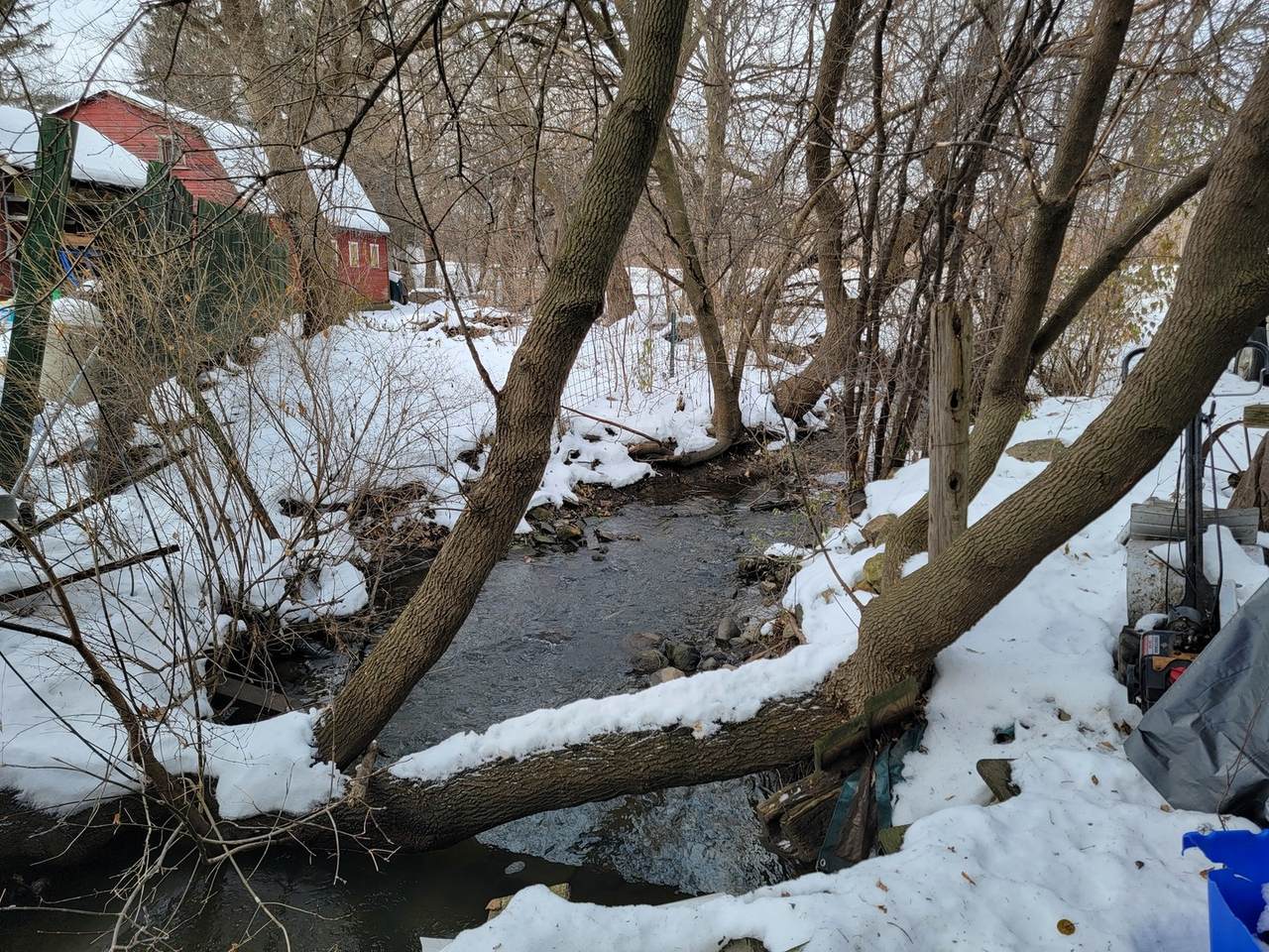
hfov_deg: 71.6
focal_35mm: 24
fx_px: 880
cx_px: 634
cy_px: 476
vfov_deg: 56.8
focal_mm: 6.7
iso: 16
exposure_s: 1/239
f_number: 1.8
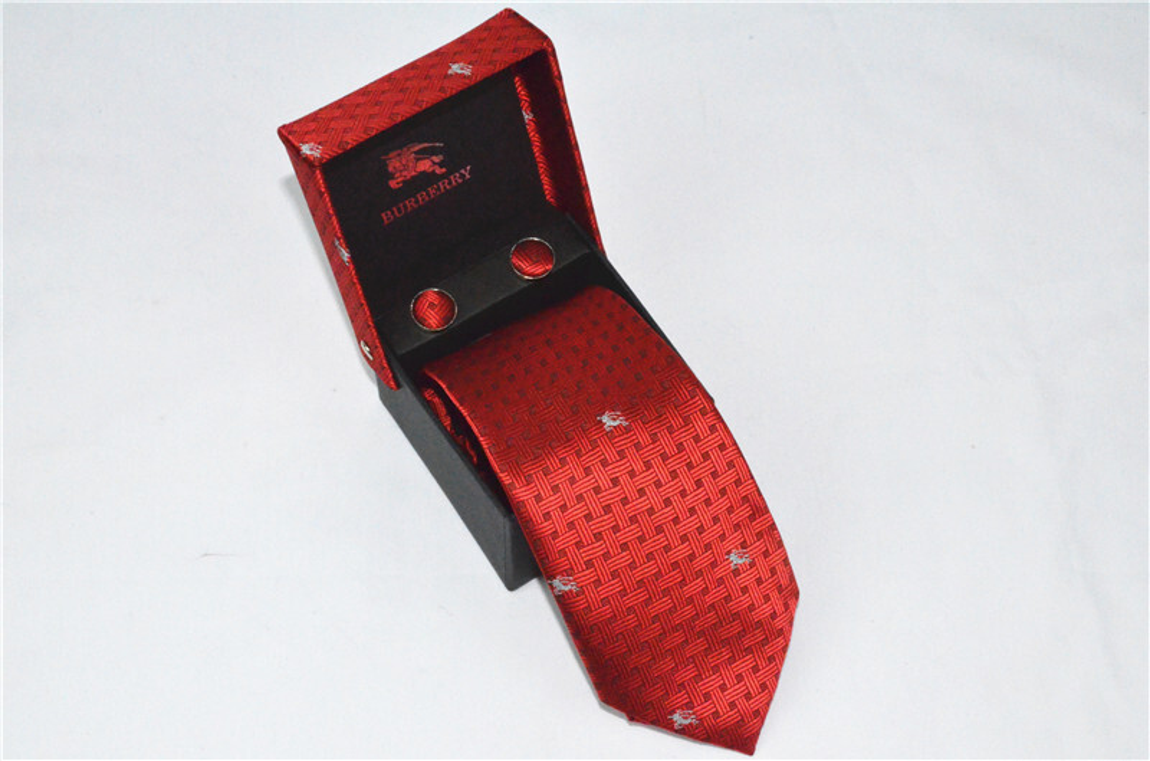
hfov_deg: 29.9
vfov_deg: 20.1
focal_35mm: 68
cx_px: 575
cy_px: 380
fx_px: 2151
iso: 6400
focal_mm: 45
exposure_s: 1/250
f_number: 29
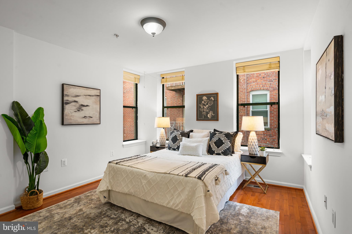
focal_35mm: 18
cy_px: 117
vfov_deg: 67.4
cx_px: 176
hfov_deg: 90.0
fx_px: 176
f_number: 8
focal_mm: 18
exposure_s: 1/3
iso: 400
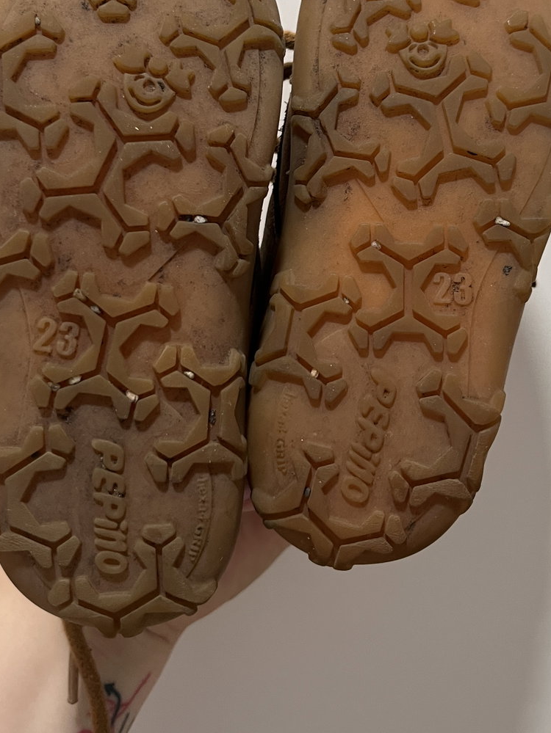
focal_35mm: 43
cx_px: 286
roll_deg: +11.8
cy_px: 224
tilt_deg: -9.6
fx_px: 912
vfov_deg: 43.0
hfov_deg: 33.6
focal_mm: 5.1
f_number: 1.6
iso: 125
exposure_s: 1/50
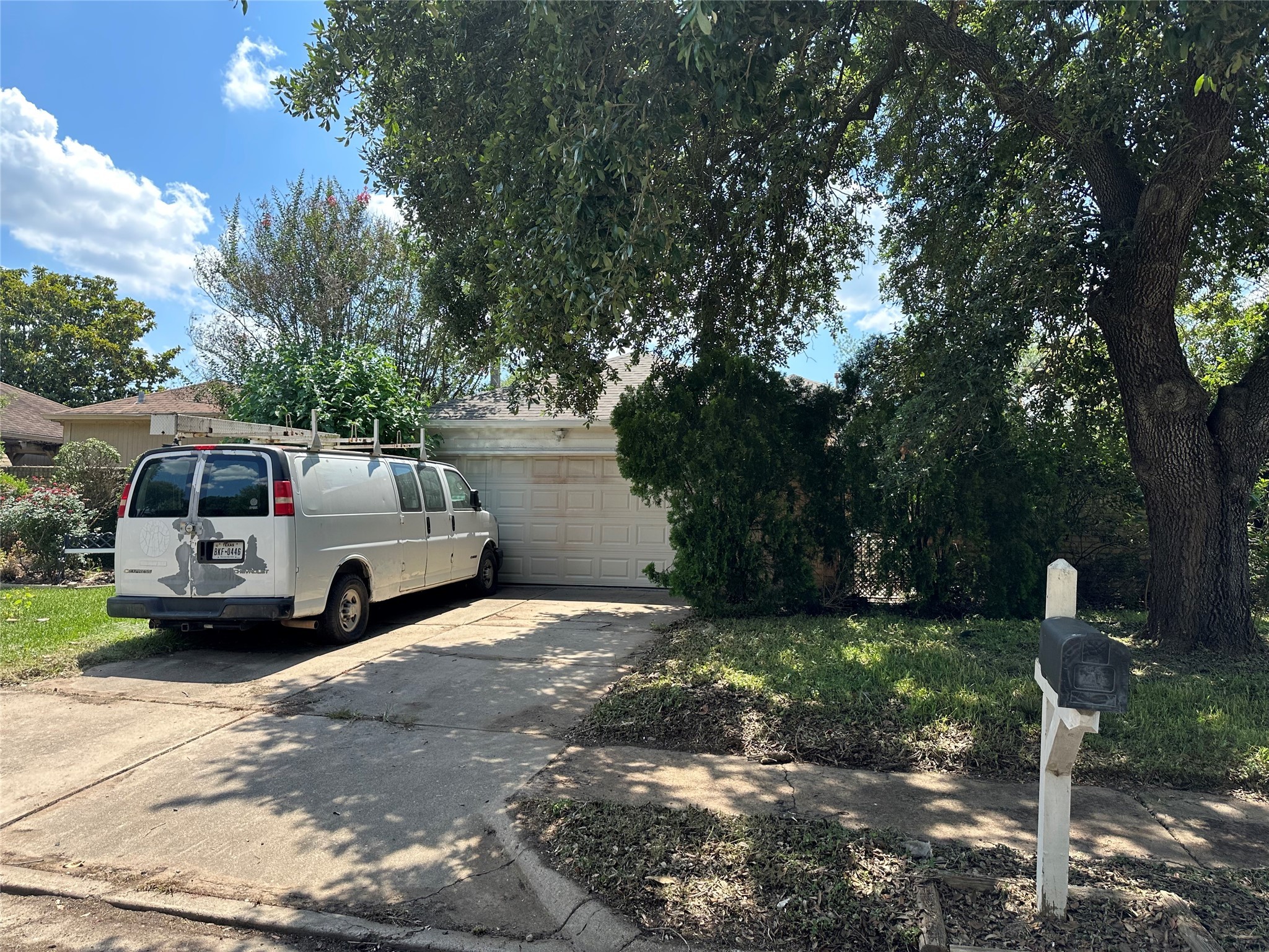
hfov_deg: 71.6
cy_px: 476
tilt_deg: +2.6
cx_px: 634
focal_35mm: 24
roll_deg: -0.9
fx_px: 880
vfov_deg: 56.8
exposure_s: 1/1321
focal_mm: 6.86
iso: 80
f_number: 1.78
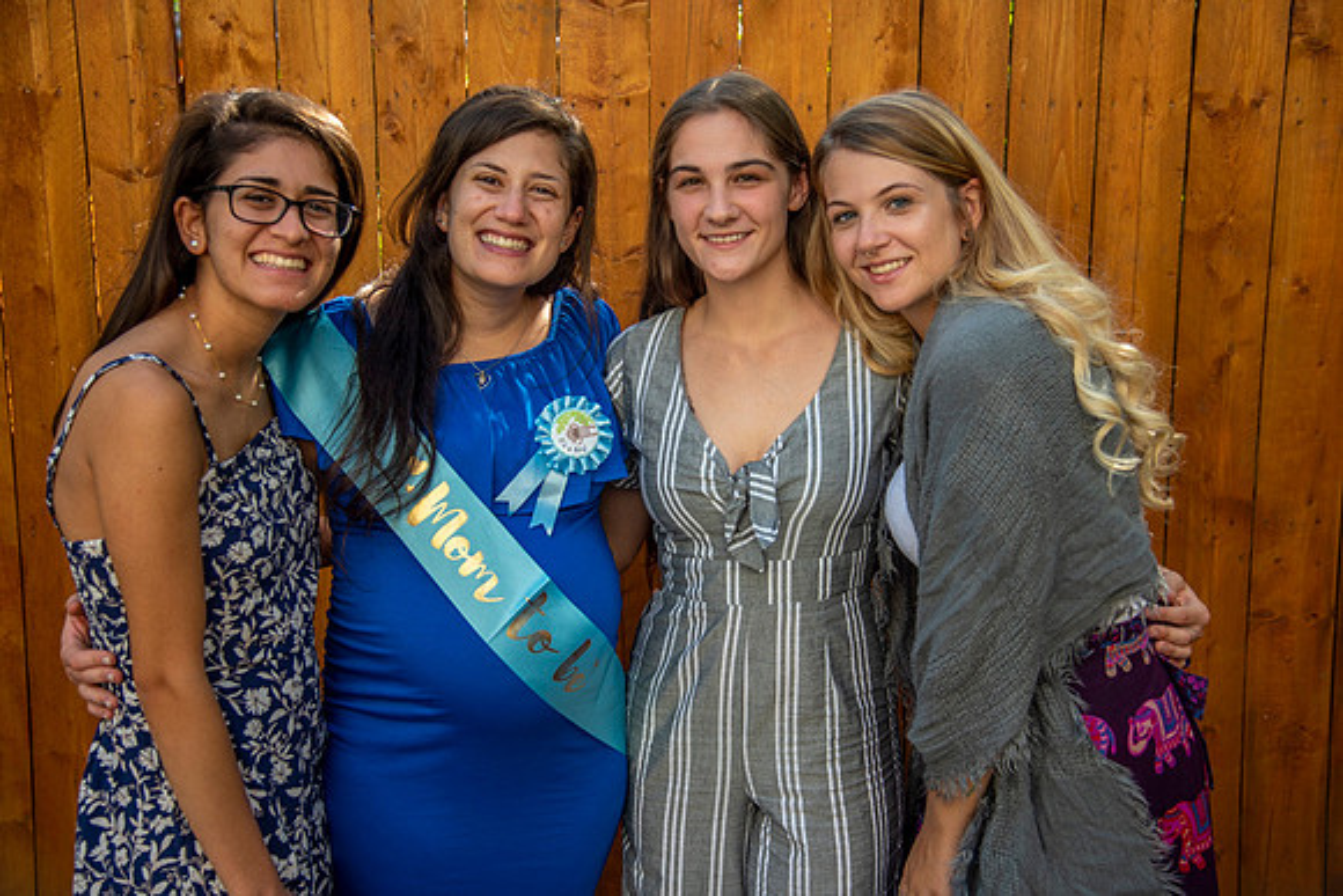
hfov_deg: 42.7
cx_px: 672
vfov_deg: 29.3
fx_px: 1716
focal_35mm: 46
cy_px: 448
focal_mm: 46
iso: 125
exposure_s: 1/320
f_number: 4
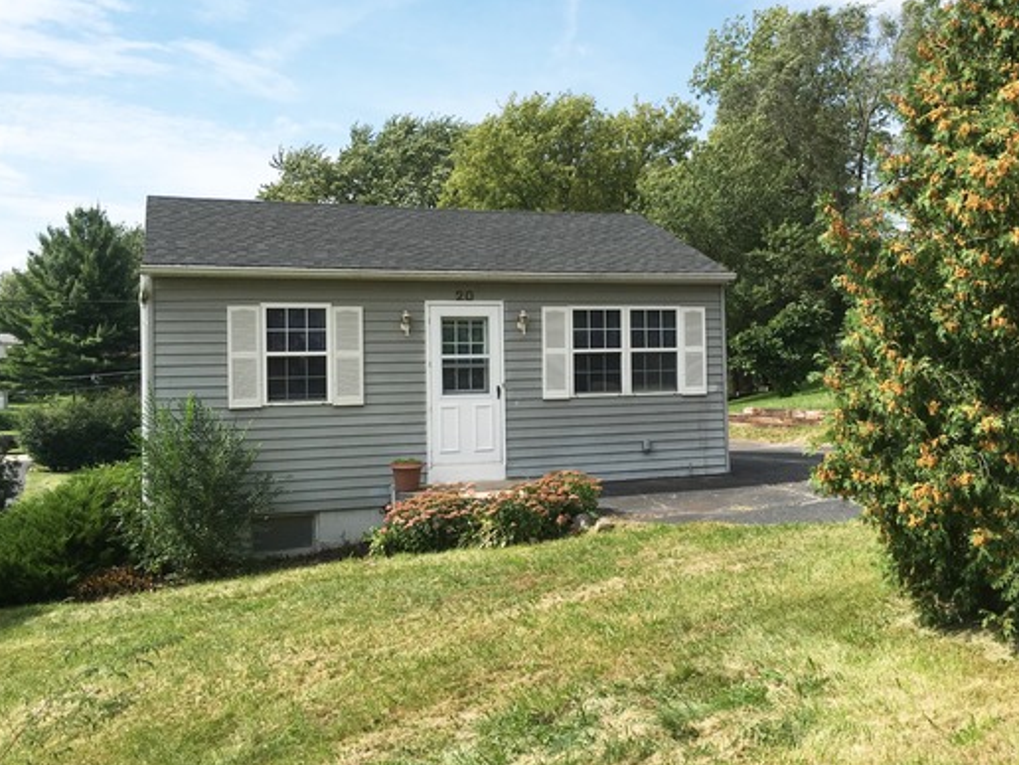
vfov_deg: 39.6
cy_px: 344
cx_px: 594
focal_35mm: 36
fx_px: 1060
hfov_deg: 51.1
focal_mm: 4.15
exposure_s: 1/1709
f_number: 2.2
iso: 25
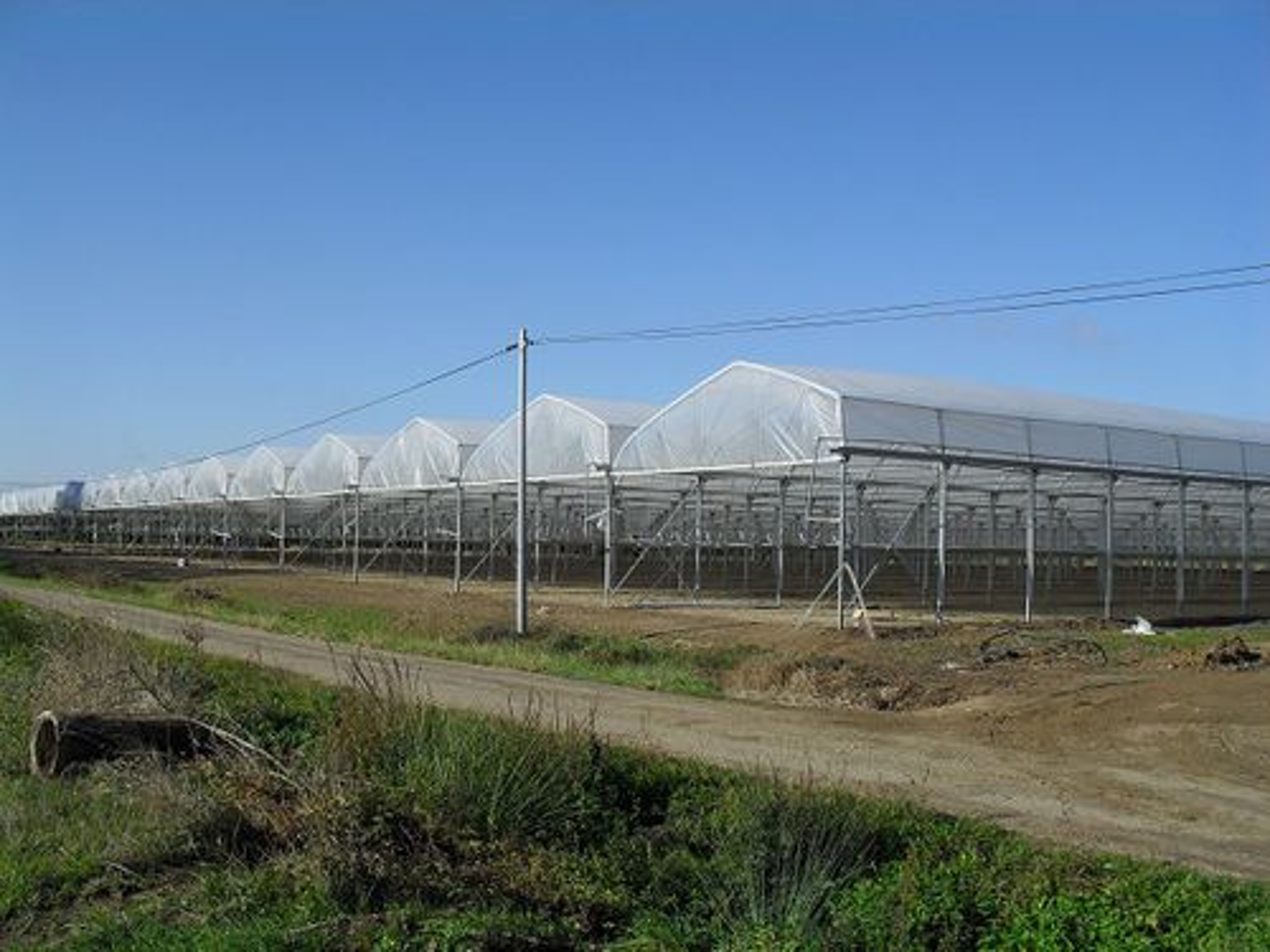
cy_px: 476
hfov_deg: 52.6
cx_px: 635
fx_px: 1284
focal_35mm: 35
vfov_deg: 40.7
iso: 100
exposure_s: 1/250
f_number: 8.4
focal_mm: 6.3
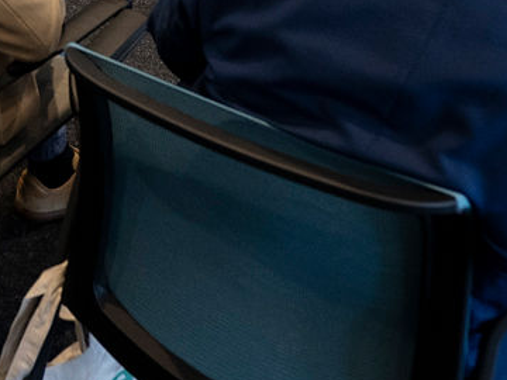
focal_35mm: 81
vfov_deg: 15.8
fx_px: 1186
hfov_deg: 21.7
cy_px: -284
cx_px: -155
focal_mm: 14.5
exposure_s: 1/160
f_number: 3.2
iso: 800
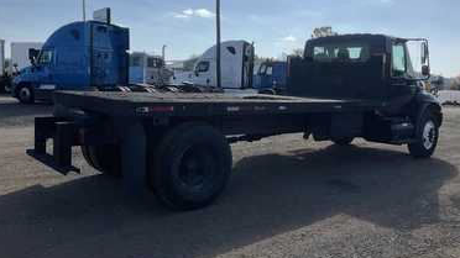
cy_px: 104
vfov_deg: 34.5
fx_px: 415
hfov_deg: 58.0
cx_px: 242
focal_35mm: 34
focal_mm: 3
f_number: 1.8
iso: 25
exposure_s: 1/2801
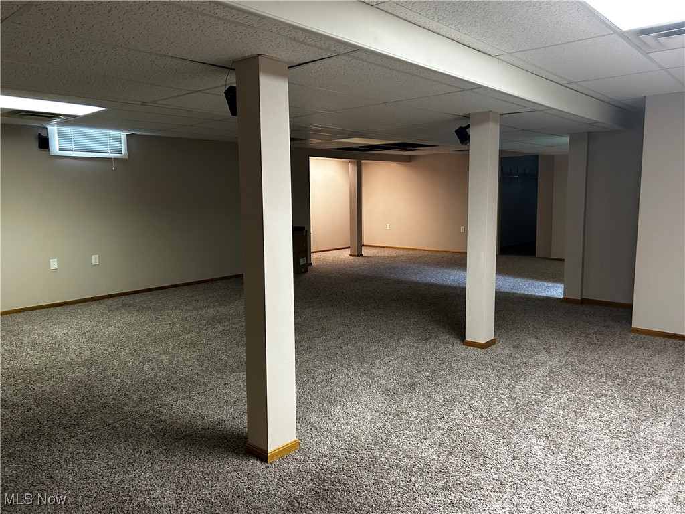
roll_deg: +1.2
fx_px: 515
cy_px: 257
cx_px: 342
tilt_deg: -5.8
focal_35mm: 26
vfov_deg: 53.1
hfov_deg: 67.3
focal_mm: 5.7
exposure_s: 1/60
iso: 200
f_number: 1.5
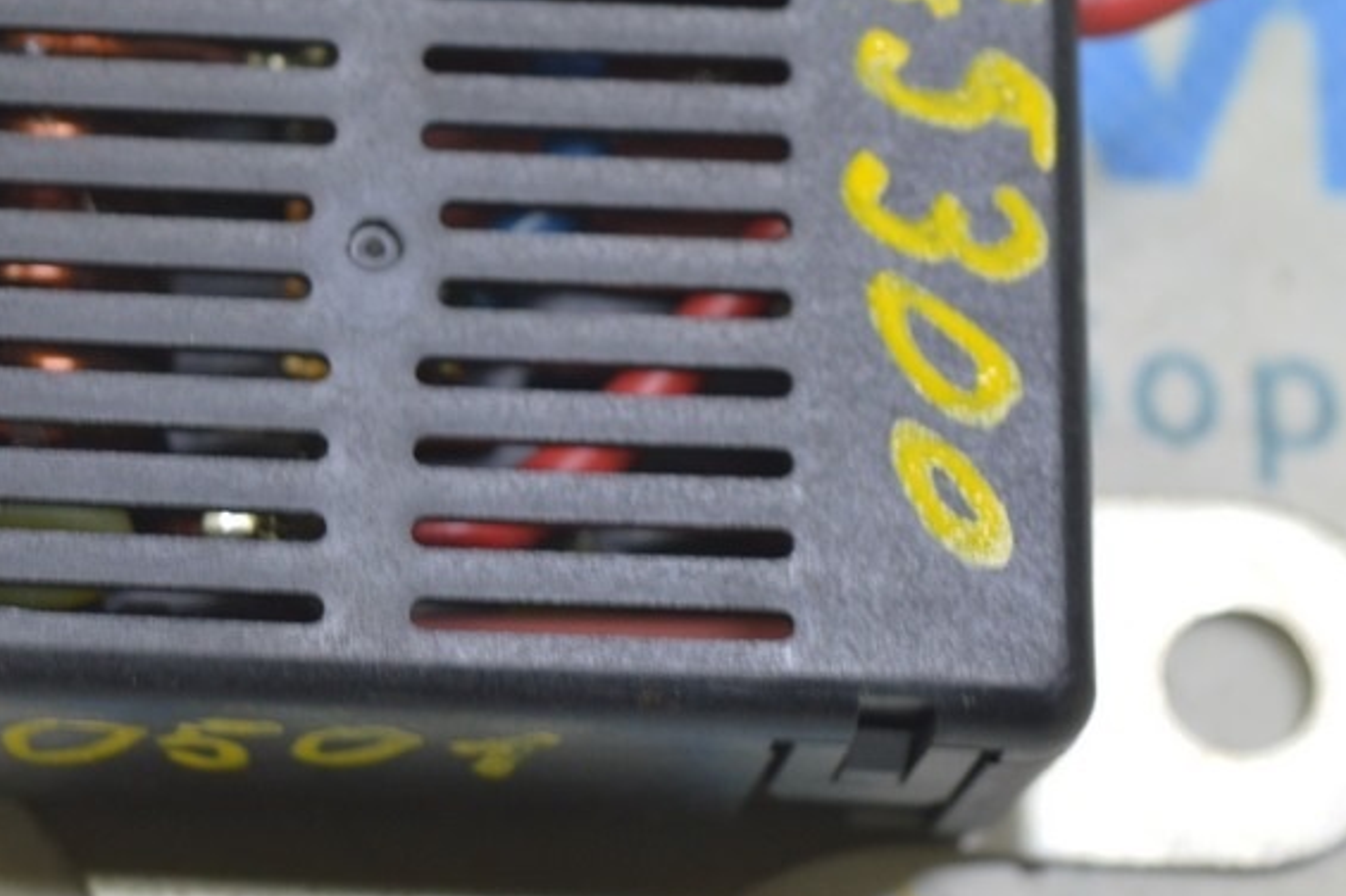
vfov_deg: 10.9
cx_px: 210
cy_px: 325
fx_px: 4671
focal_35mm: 125
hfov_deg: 16.2
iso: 400
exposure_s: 1/20
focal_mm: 46
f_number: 5.6
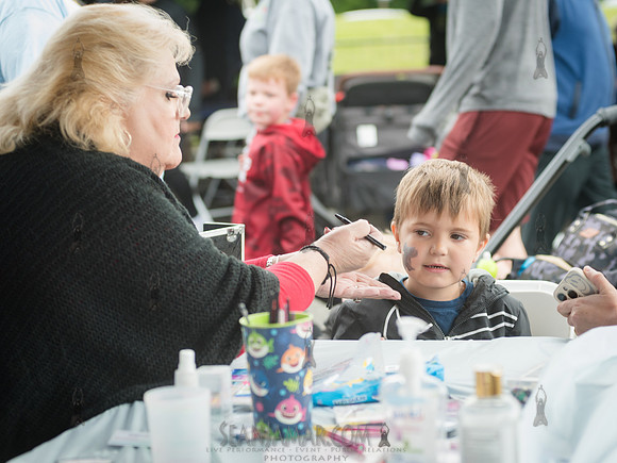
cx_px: 321
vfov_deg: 16.0
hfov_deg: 21.3
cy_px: 247
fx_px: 1644
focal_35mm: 92
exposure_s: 1/200
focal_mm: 80
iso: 400
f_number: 4
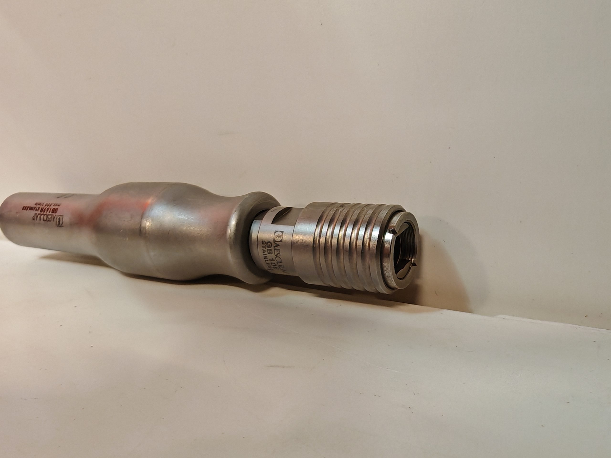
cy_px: 229
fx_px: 477
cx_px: 306
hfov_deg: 65.3
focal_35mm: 27
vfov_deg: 51.4
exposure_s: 1/33
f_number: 2
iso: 160
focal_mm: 1.82
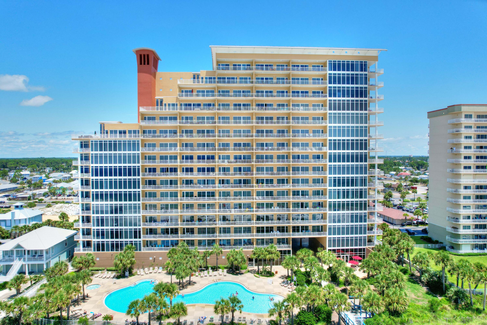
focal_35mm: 22
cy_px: 162
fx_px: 298
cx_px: 244
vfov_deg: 57.2
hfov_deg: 78.6
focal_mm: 8.4
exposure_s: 1/2000
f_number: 2.8
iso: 120
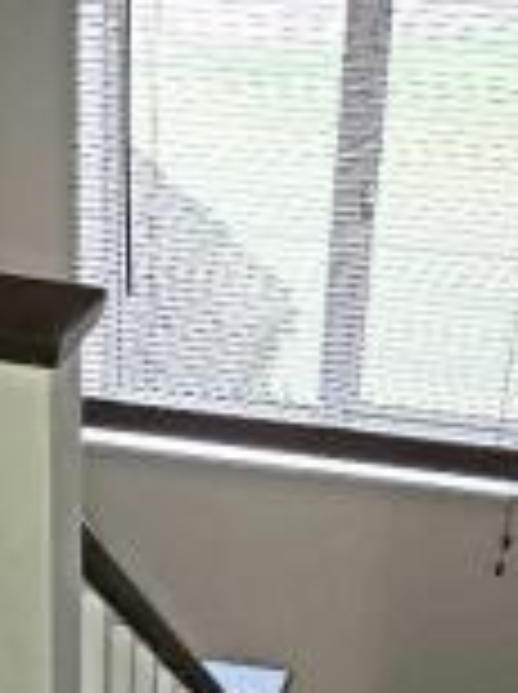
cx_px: 194
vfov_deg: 25.9
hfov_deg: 19.8
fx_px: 1481
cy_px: 551
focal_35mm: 74
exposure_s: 1/100
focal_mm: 3.92
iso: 80
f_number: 1.7
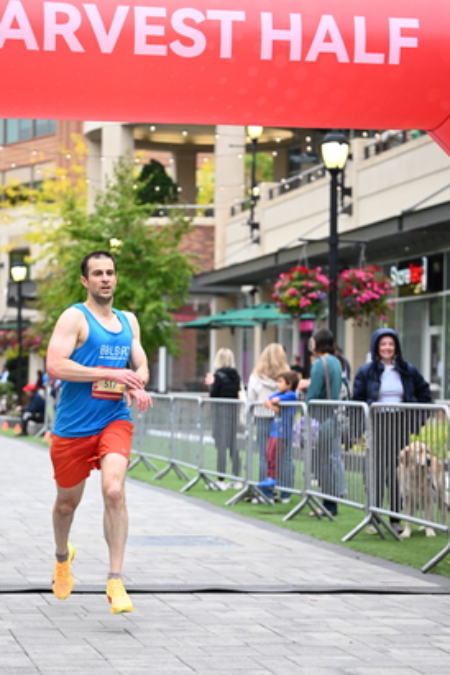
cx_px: 173
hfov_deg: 14.4
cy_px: 407
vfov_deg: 21.4
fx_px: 1781
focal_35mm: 95
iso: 1600
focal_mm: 71
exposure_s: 1/1600
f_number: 2.8
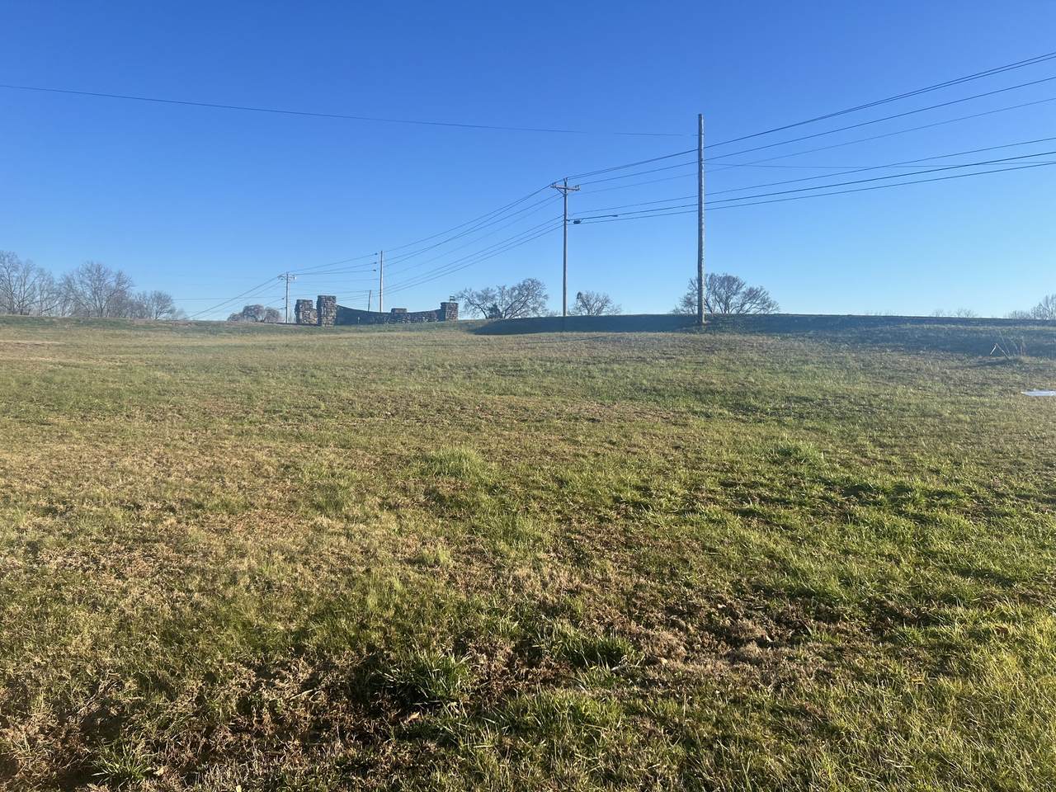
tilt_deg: -2.7
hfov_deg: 67.3
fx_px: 793
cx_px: 528
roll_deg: +0.2
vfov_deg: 53.1
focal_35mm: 26
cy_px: 396
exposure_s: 1/2513
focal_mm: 5.7
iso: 50
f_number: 1.5
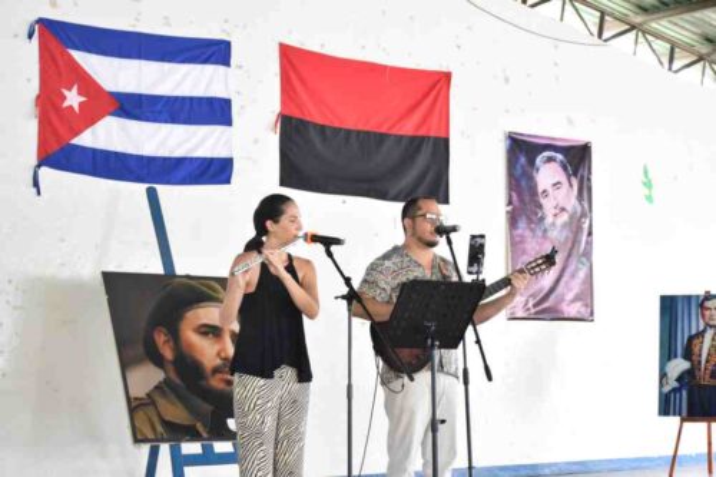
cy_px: 238
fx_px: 1491
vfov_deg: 18.2
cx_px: 358
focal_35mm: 75
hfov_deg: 27.0
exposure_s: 1/80
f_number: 5.6
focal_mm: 50
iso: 1600
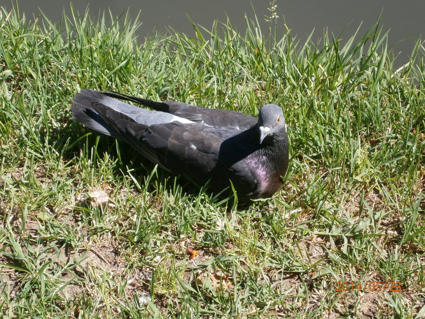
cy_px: 159
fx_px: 1608
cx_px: 213
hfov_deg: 15.1
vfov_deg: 11.3
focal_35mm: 131
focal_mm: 23.5
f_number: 6.5
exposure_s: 1/125
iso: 100
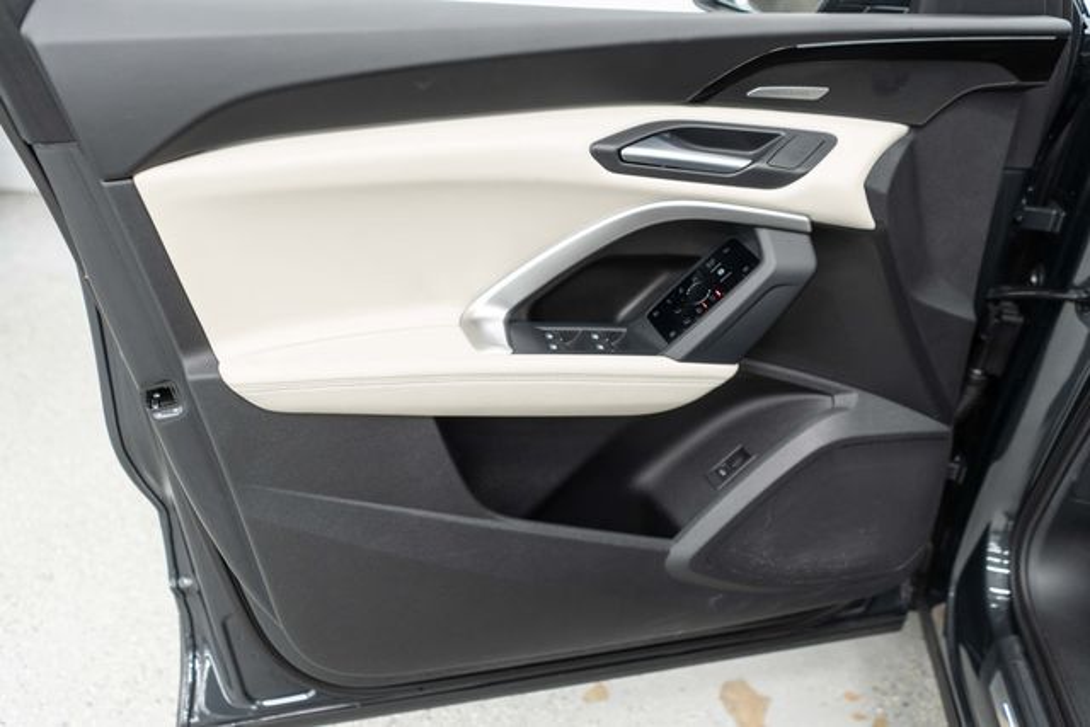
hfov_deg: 65.5
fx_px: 848
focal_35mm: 28
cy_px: 364
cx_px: 545
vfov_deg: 46.4
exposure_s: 1/50
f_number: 3.2
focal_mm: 28
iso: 640
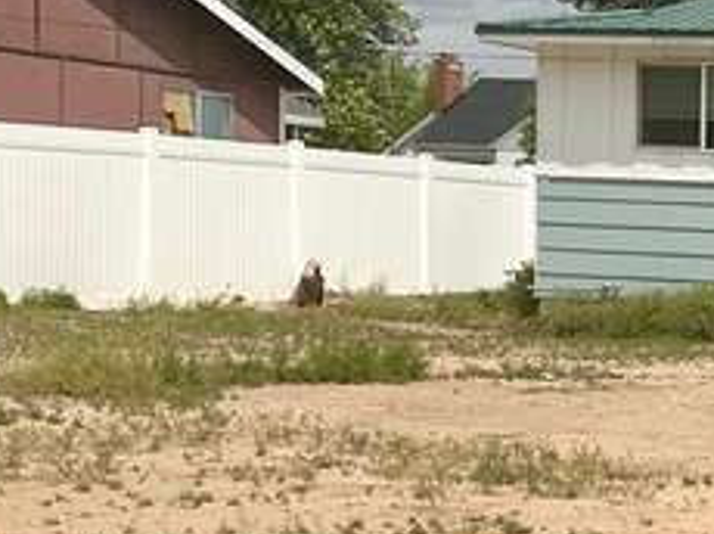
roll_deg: -2.9
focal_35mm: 107
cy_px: 432
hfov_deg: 16.6
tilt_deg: -4.2
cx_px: 1099
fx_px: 2205
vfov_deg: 13.7
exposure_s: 1/13699
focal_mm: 6.86
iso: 80
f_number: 1.78
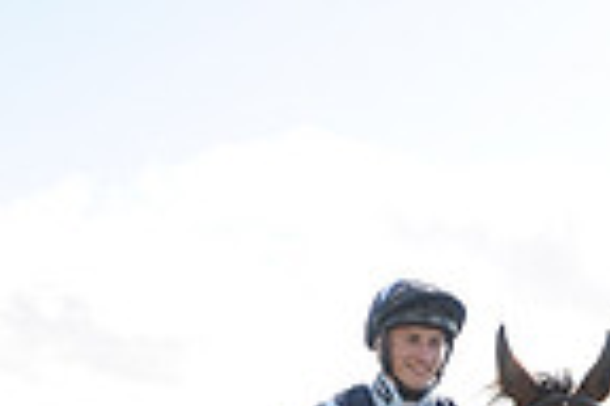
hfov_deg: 20.9
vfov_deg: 12.4
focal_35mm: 97
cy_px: 812
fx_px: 1643
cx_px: 445
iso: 400
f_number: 6.3
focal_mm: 24
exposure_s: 1/1000
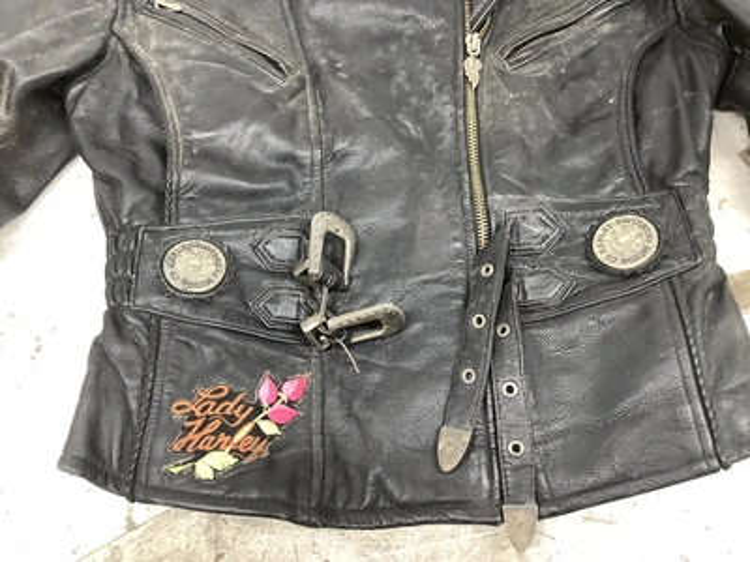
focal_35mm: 31
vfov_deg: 45.4
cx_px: 375
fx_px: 672
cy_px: 281
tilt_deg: -68.8
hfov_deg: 58.4
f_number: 2.4
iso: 200
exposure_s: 1/60
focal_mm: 3.3
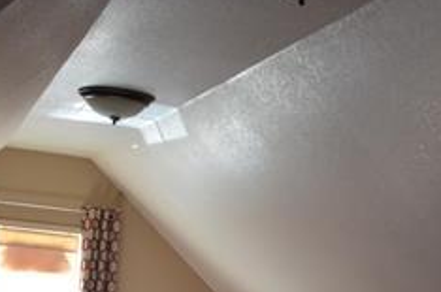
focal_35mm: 74
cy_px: 379
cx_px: 188
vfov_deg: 17.2
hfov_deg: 27.4
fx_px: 905
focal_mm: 18
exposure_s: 1/60
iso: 400
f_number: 4
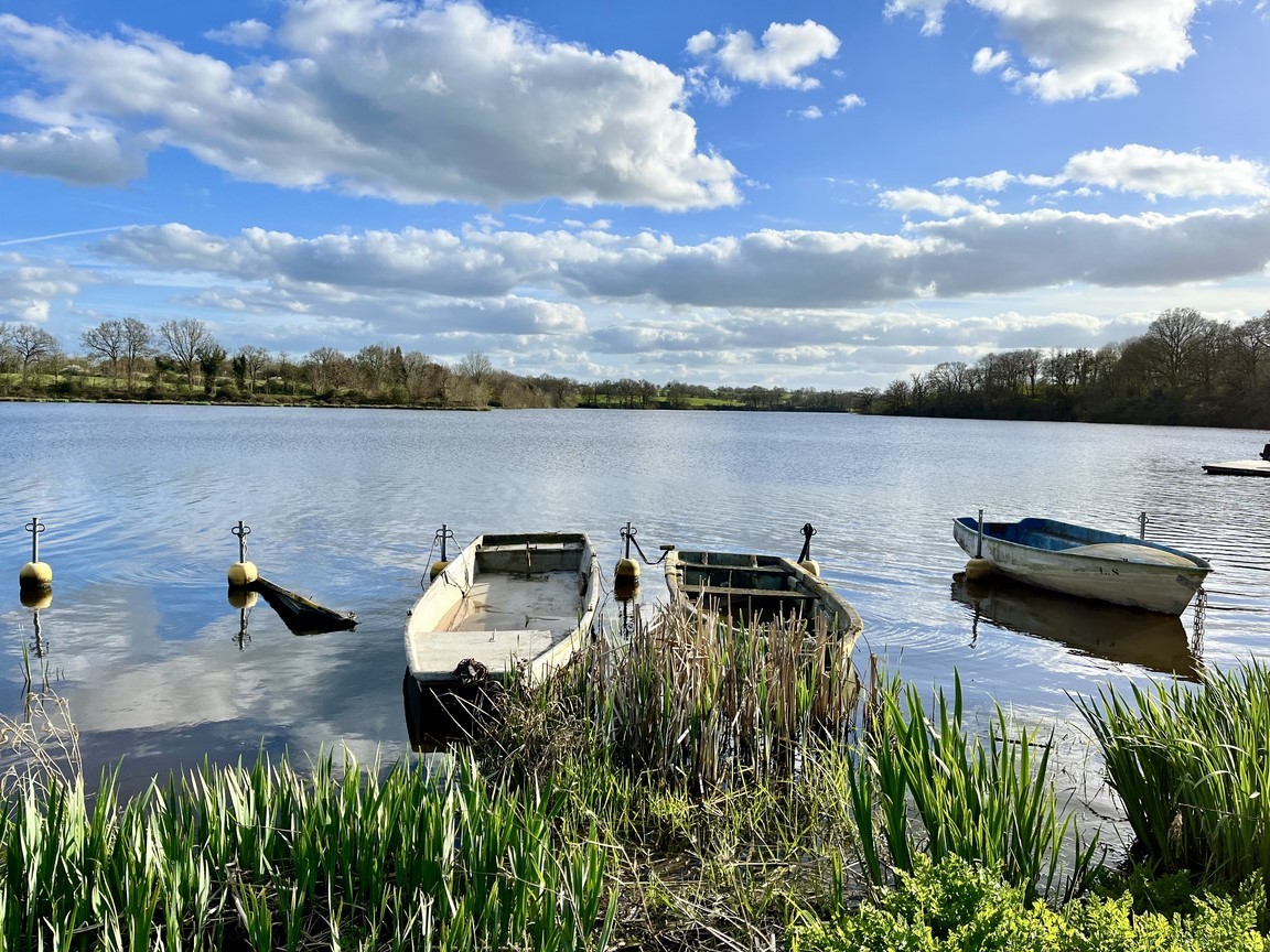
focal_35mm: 26
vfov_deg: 53.1
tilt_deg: -4.6
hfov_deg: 67.3
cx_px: 635
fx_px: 954
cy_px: 476
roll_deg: -1.3
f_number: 1.6
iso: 50
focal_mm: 5.1
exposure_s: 1/4310
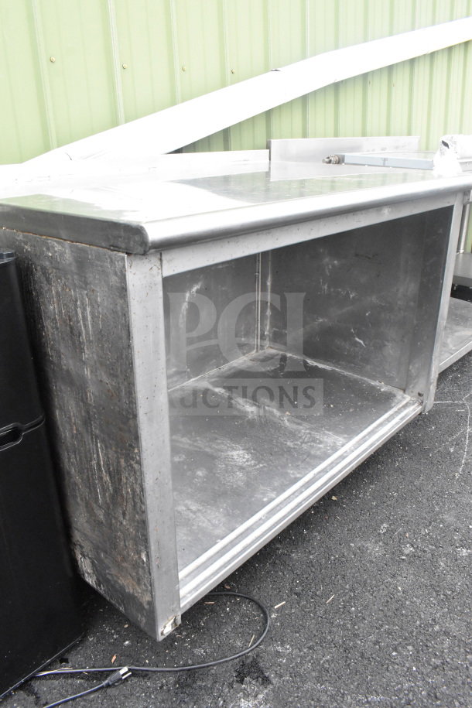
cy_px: 354
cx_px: 236
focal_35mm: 27
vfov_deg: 67.4
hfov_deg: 47.9
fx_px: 531
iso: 6400
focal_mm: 18
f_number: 11
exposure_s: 1/500
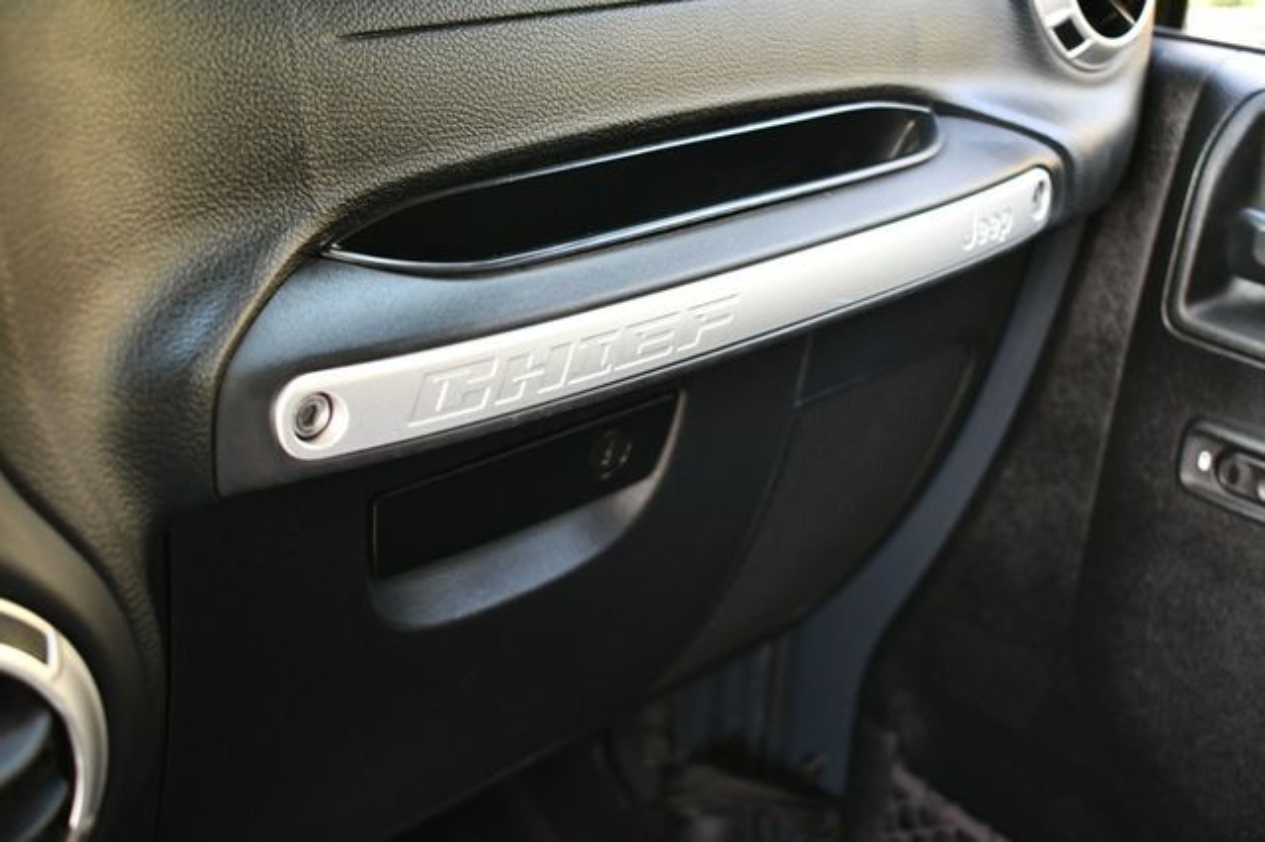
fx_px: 1580
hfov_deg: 43.6
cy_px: 421
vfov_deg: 29.8
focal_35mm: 45
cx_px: 632
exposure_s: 1/125
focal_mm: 30
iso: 1250
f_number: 4.2
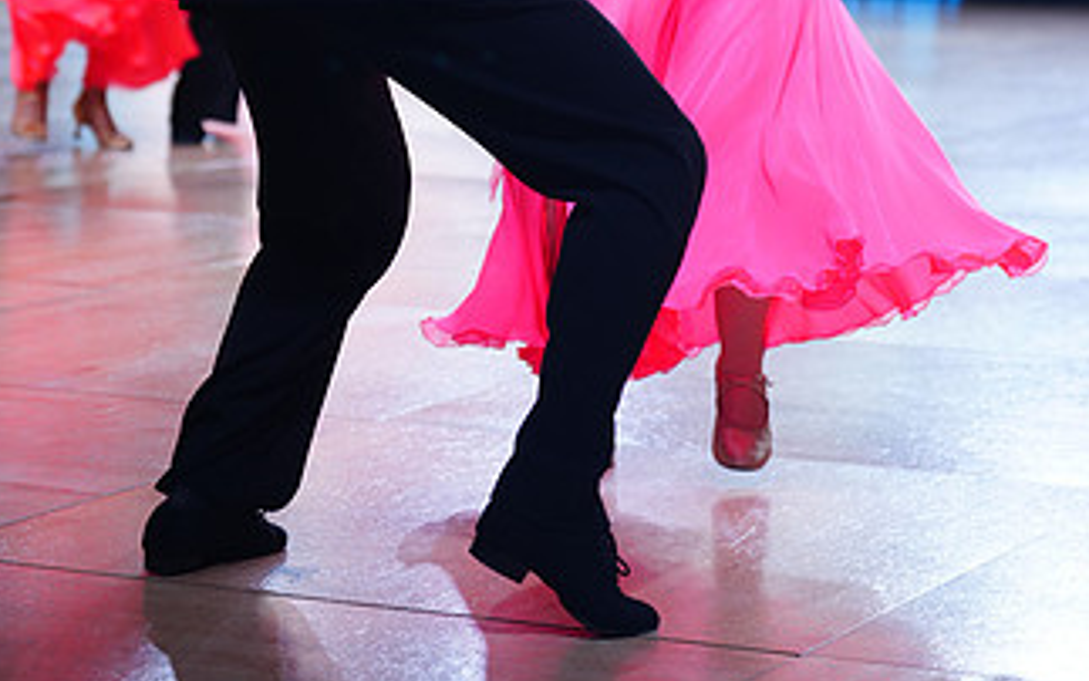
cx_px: 598
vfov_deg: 10.1
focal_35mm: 128
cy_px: -185
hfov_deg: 16.3
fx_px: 3800
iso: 500
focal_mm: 70
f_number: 2.8
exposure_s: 1/500
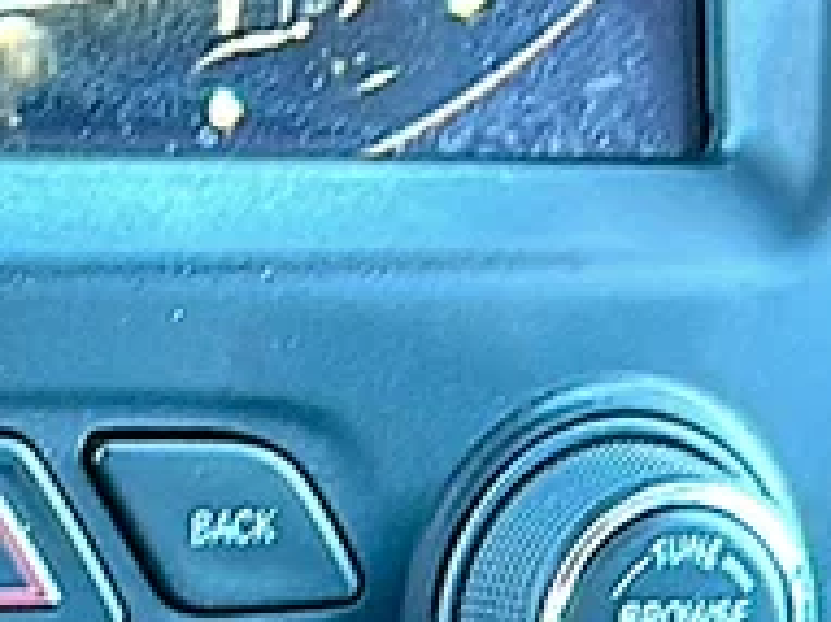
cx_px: -87
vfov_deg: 8.8
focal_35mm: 161
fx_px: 3863
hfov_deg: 12.1
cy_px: 1094
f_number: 1.78
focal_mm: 6.86
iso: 100
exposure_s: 1/40
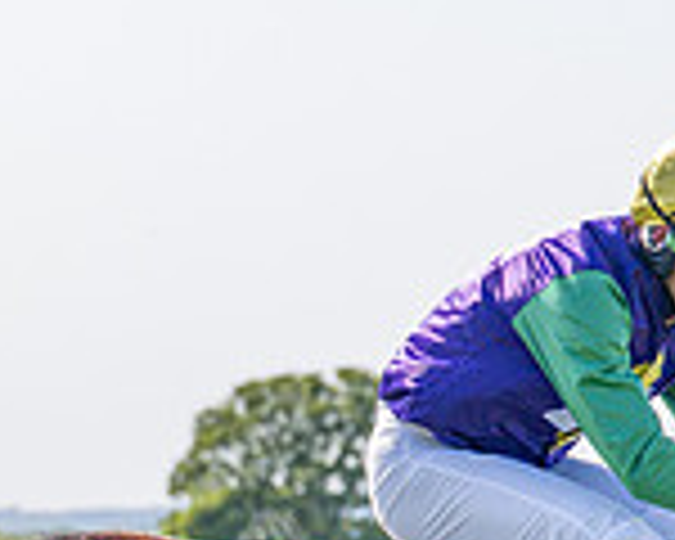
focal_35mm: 369
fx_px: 7372
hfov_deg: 5.2
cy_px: 826
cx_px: 445
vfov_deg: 4.2
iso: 200
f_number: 4
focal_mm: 70
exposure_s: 1/1600
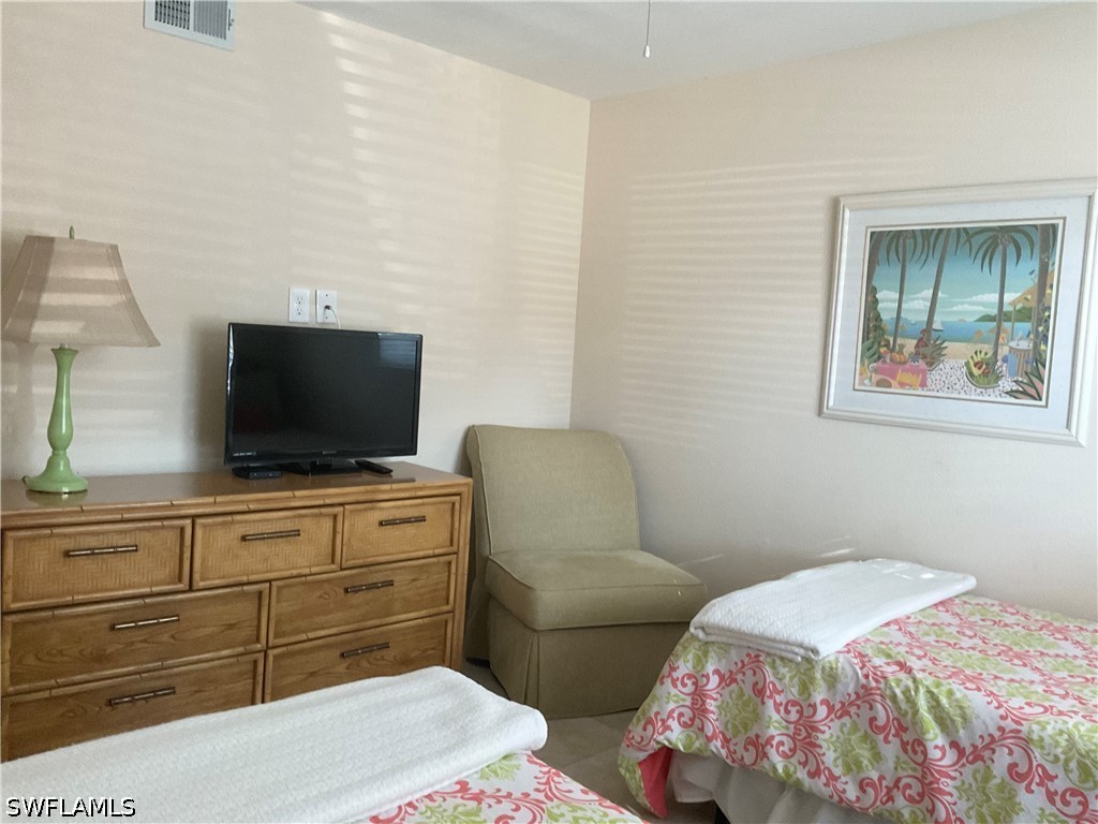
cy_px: 412
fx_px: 920
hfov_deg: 61.7
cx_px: 549
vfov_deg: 48.2
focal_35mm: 29
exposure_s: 1/60
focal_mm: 3
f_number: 1.8
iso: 250
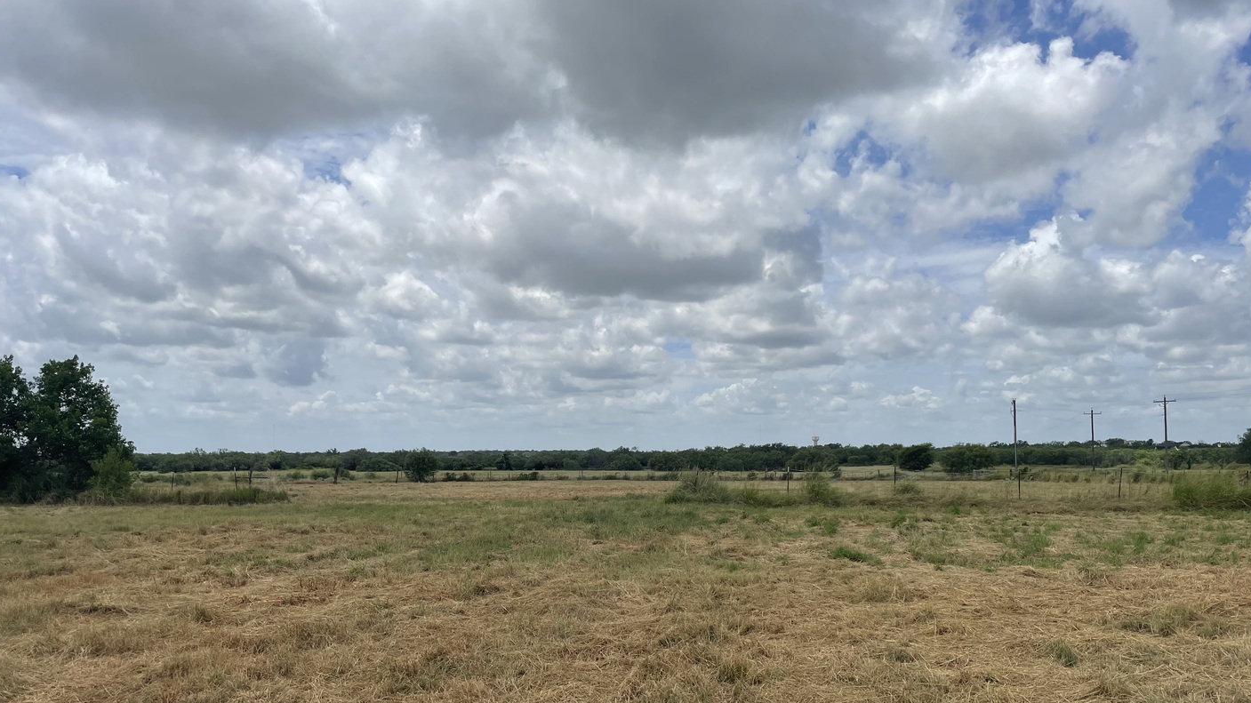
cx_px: 619
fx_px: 962
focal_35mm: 29
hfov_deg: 66.1
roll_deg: +1.2
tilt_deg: -0.3
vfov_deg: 39.8
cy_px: 451
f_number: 1.6
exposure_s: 1/6494
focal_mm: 4.2
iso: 32
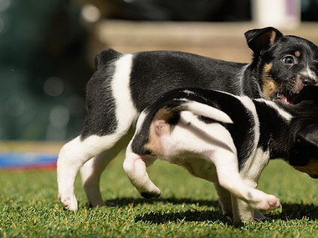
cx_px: 139
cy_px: 67
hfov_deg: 5.7
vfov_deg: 4.2
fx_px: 3215
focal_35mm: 350
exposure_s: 1/16000
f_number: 2.8
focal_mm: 135
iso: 800
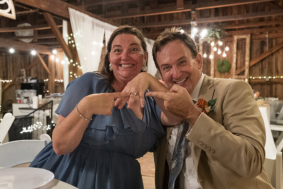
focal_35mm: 38
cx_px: 142
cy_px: 94
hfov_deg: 50.7
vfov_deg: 35.1
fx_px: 299
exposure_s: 1/40
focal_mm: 38
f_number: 6.3
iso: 6400
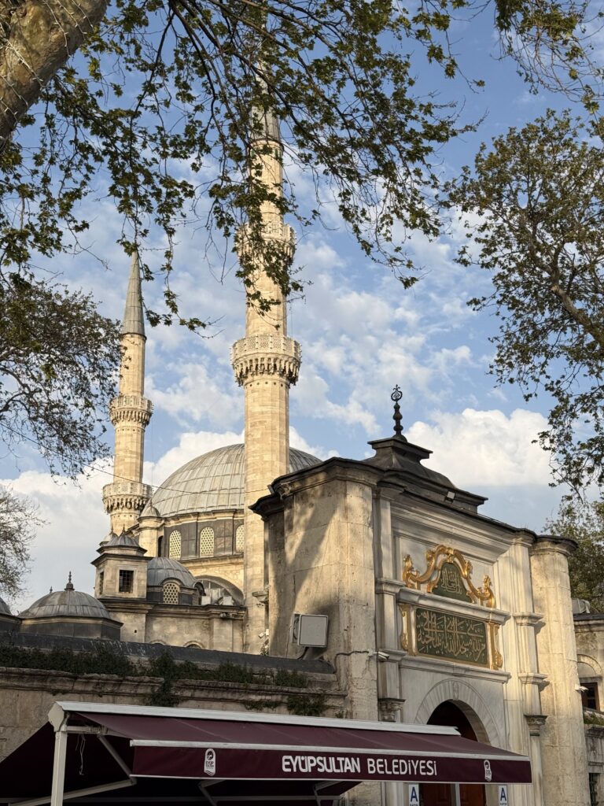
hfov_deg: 30.3
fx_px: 1117
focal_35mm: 48
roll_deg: +0.8
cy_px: 403
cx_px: 302
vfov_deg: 39.7
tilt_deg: +19.7
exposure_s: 1/3378
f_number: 1.78
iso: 64
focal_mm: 6.76
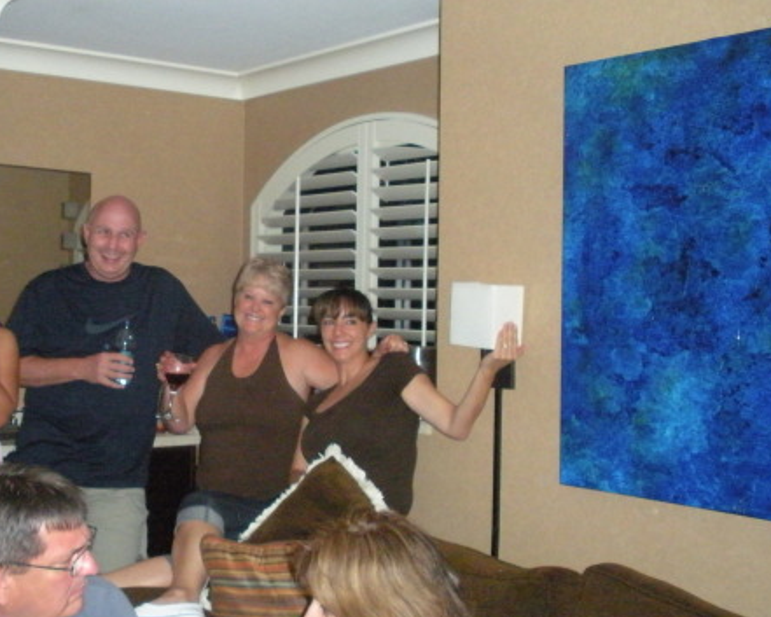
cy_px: 308
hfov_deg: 36.3
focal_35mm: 51
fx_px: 1164
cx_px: 264
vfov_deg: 29.7
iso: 800
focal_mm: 6.3
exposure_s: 1/60
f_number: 3.5
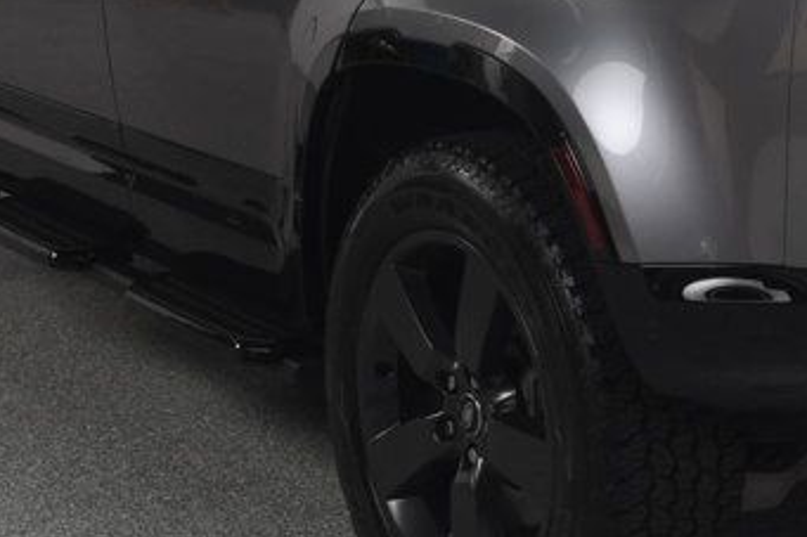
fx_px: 2285
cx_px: 701
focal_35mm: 102
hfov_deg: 19.7
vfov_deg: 13.3
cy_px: 21
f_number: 10
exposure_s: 1/160
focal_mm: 23
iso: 100
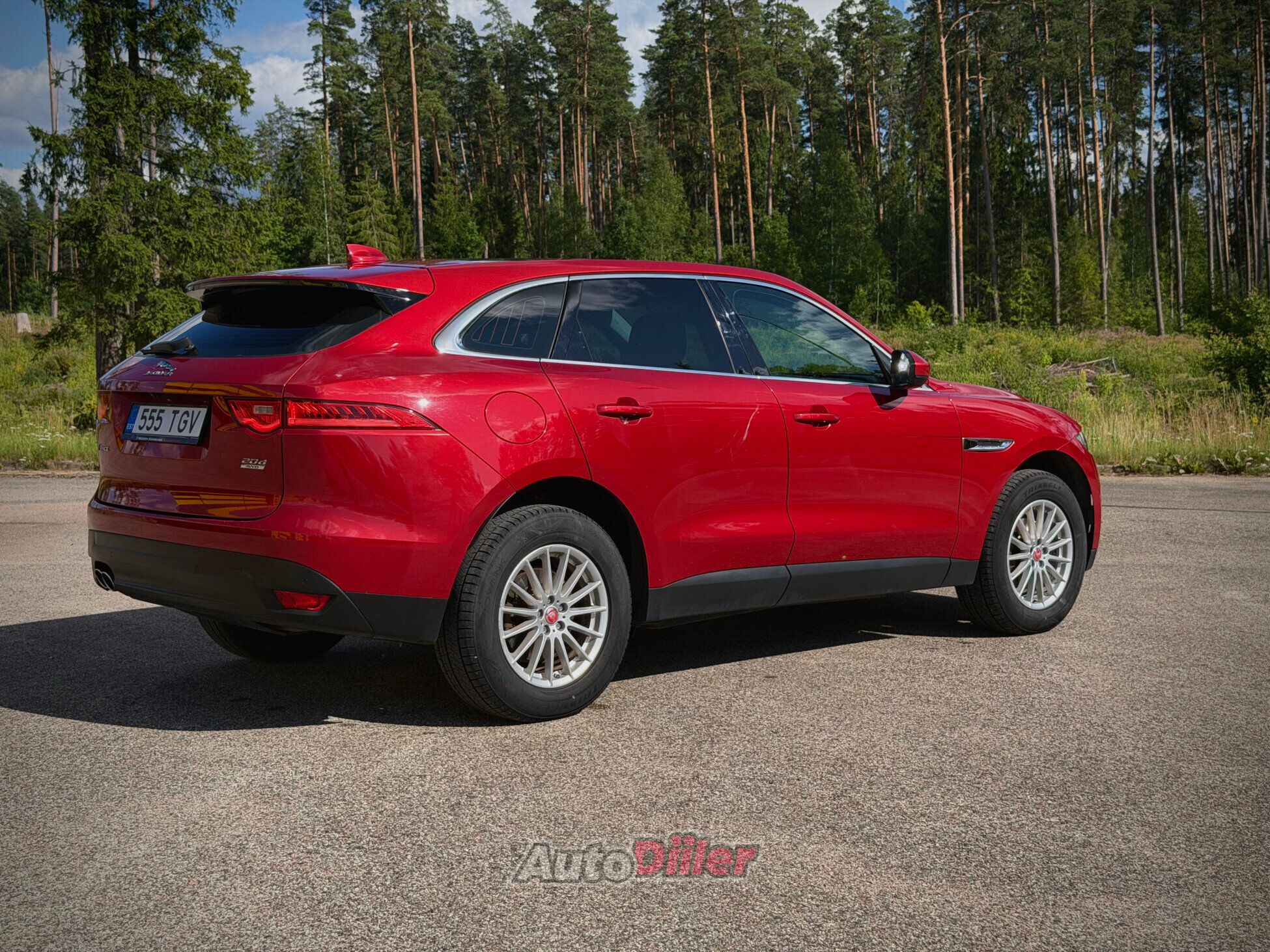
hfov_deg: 39.7
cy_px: 476
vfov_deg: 30.3
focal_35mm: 48
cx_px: 635
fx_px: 1761
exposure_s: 1/2762
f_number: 1.78
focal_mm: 6.76
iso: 64
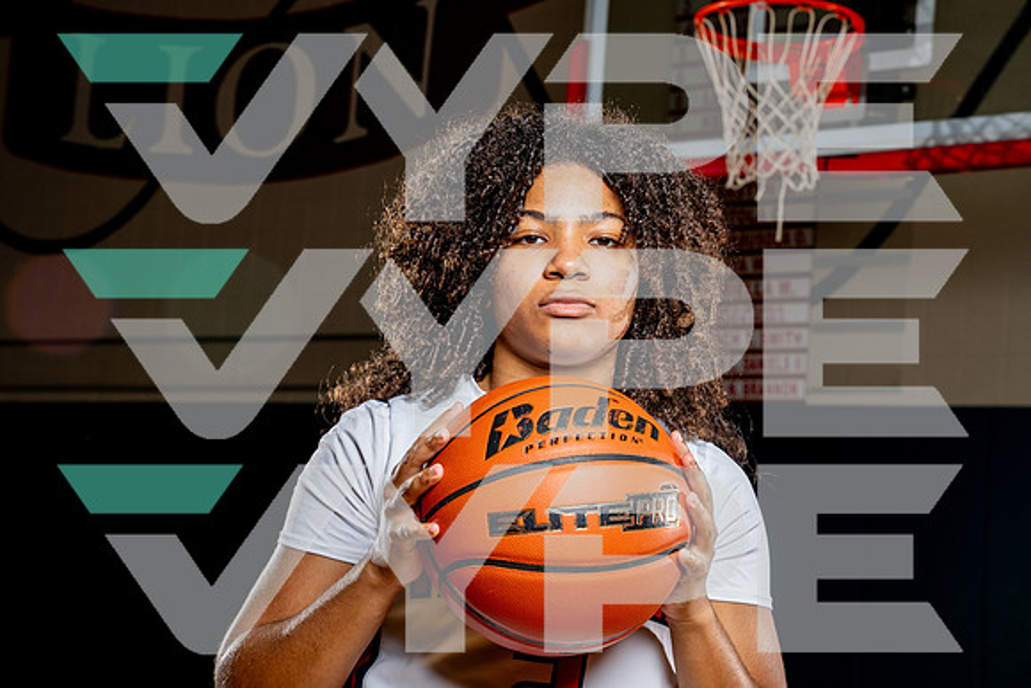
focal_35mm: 77
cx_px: 497
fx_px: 2199
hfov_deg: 26.4
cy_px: 324
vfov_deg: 17.8
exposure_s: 1/250
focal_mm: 70
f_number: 8
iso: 320
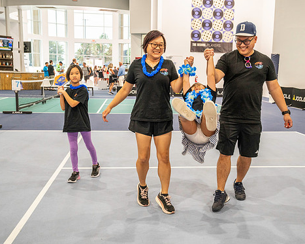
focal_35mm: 42
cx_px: 165
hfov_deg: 43.8
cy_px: 122
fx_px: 379
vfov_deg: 35.6
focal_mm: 36
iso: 3200
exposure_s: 1/160
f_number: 5.6
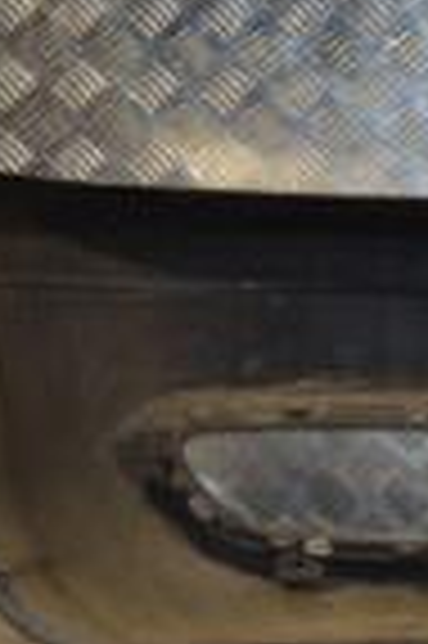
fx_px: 4058
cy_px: 72
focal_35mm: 227
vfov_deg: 9.0
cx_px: 964
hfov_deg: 5.8
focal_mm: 36
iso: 250
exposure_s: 1/125
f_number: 5
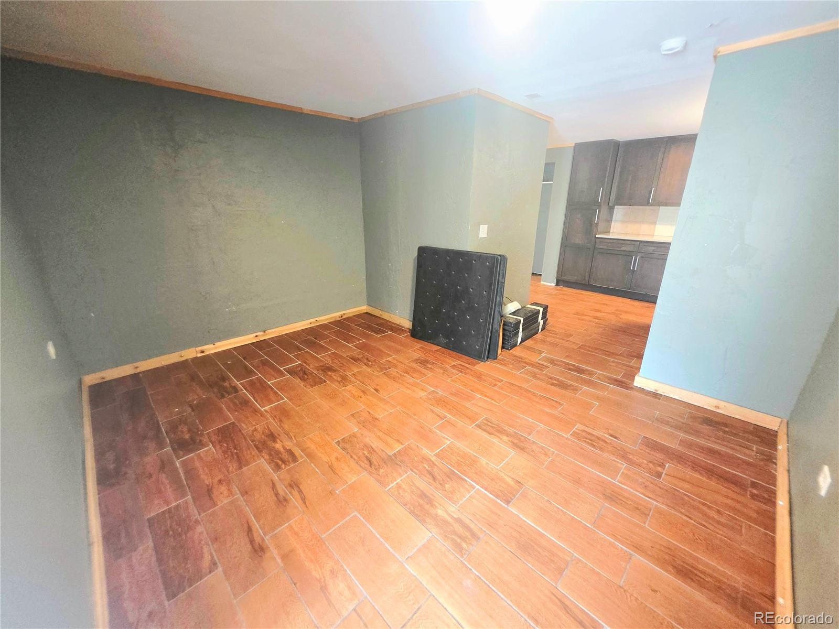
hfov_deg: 106.2
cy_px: 314
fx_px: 315
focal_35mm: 13
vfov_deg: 89.9
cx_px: 420
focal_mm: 2.2
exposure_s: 1/60.2
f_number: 1.9
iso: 1000
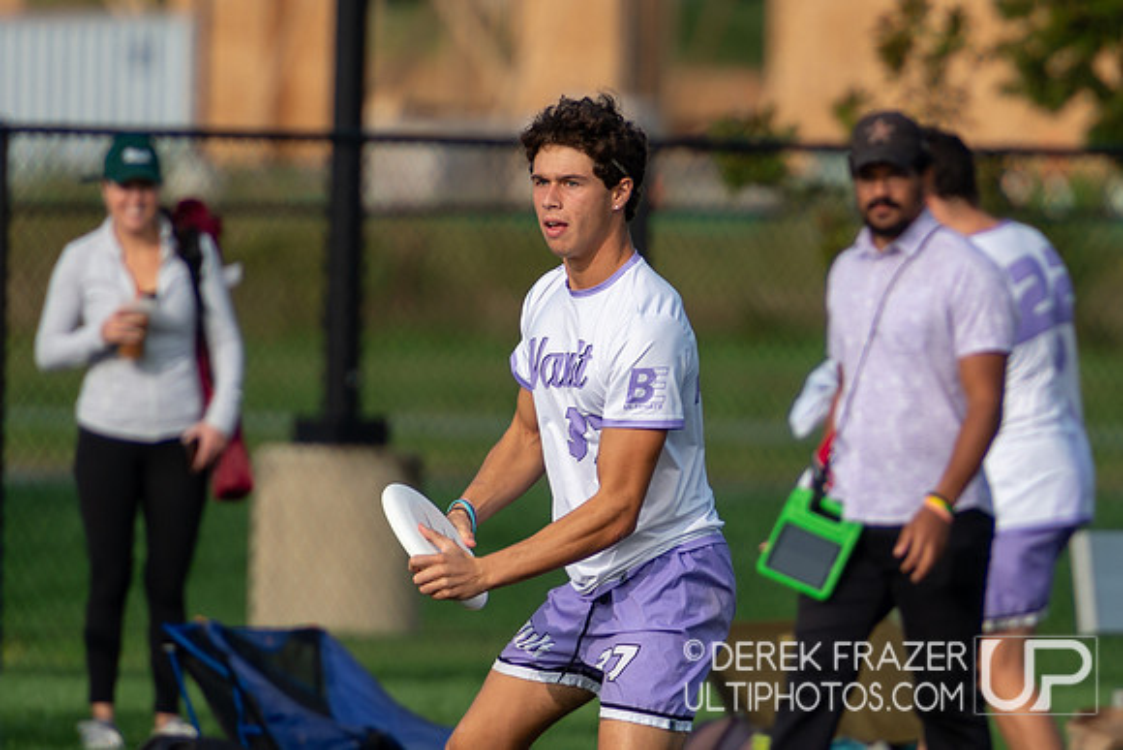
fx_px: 24377
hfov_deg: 2.6
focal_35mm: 781
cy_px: 433
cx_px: 651
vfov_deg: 1.8
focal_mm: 400
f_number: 5.6
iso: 250
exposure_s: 1/1250
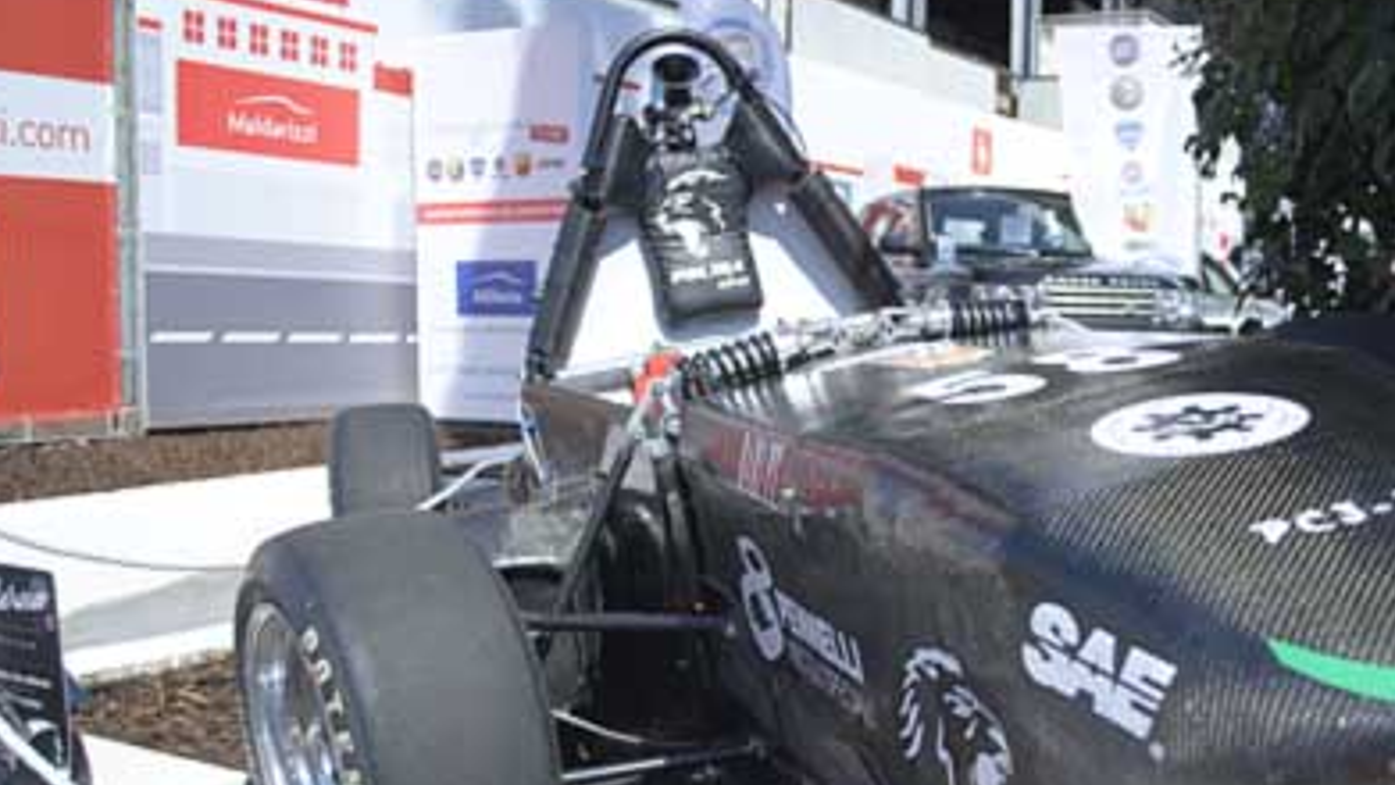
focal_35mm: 43
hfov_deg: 47.0
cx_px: 846
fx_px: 1591
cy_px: 526
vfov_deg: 27.5
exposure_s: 1/800
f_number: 4
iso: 100
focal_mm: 22
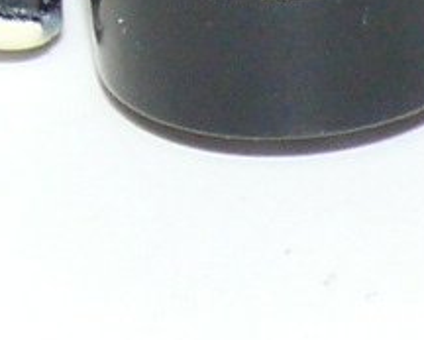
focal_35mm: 736
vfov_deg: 2.1
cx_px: 921
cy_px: -605
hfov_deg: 2.6
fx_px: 9240
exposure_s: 1/30
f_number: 4
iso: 100
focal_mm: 13.3
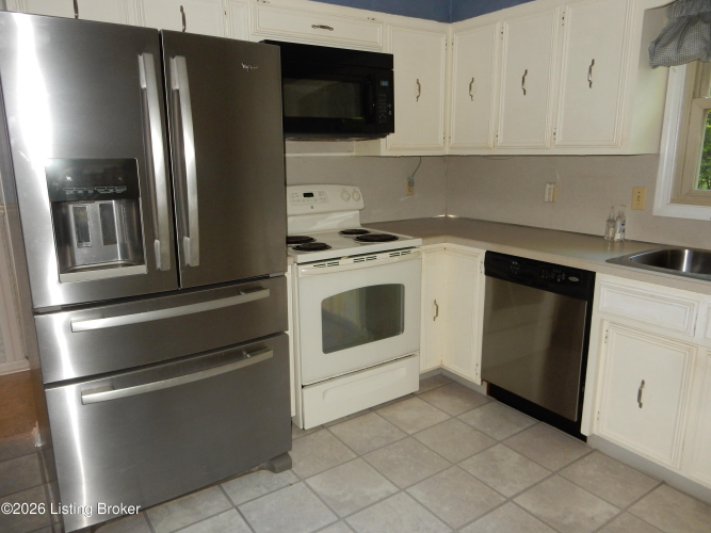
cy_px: 266
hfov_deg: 69.4
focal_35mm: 25
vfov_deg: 54.9
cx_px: 356
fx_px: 513
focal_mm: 4.5
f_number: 3.7
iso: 200
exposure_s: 1/30
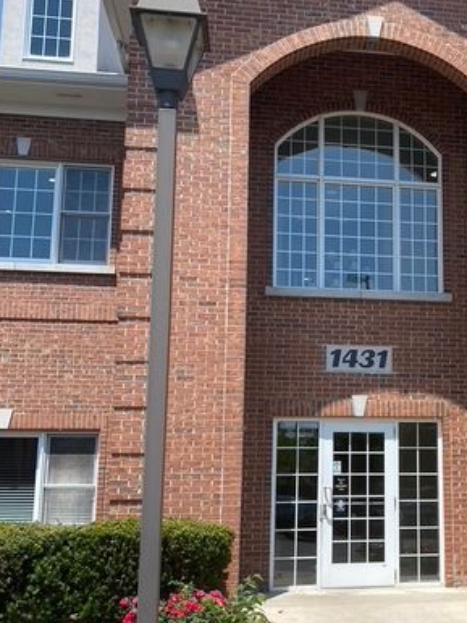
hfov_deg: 31.1
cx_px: 396
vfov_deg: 41.9
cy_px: 360
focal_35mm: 45
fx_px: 809
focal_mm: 4.25
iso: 32
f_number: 1.8
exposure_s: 1/2268
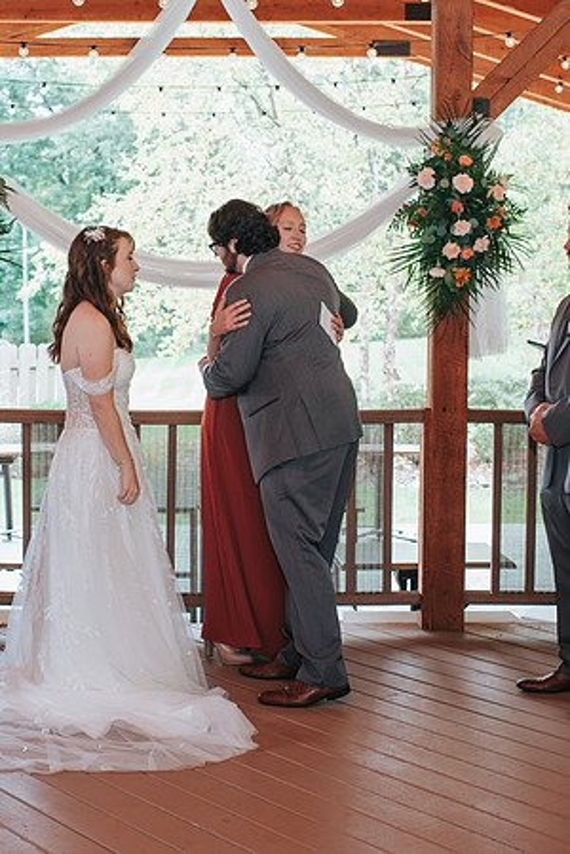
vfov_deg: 30.9
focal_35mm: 65
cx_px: 193
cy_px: 406
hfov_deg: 20.8
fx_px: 1544
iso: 200
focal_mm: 35
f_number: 3.2
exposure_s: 1/125
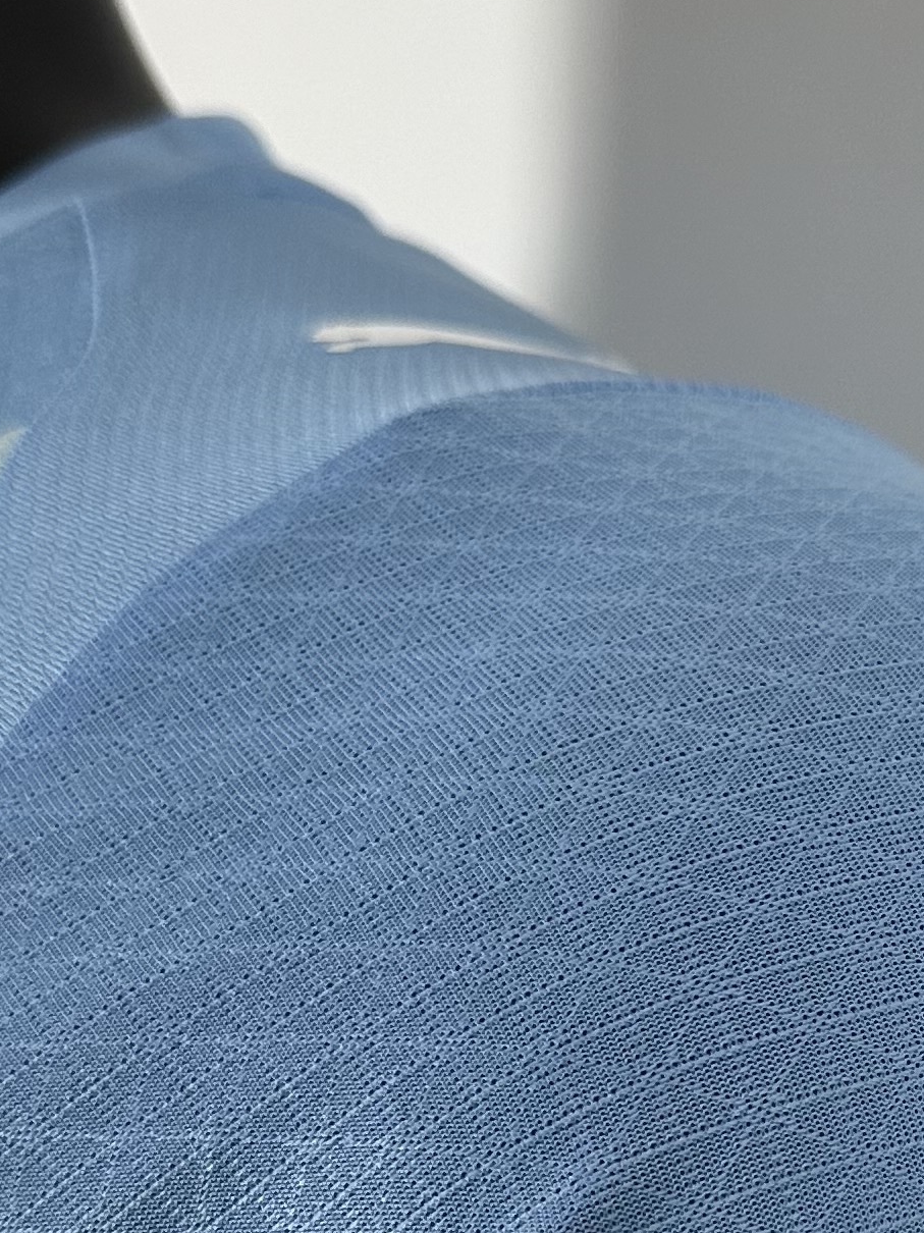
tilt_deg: -1.6
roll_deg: +0.8
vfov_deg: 23.4
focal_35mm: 80
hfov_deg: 17.6
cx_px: 1100
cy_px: 1240
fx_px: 2848
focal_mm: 6.86
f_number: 1.78
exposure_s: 1/100
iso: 125
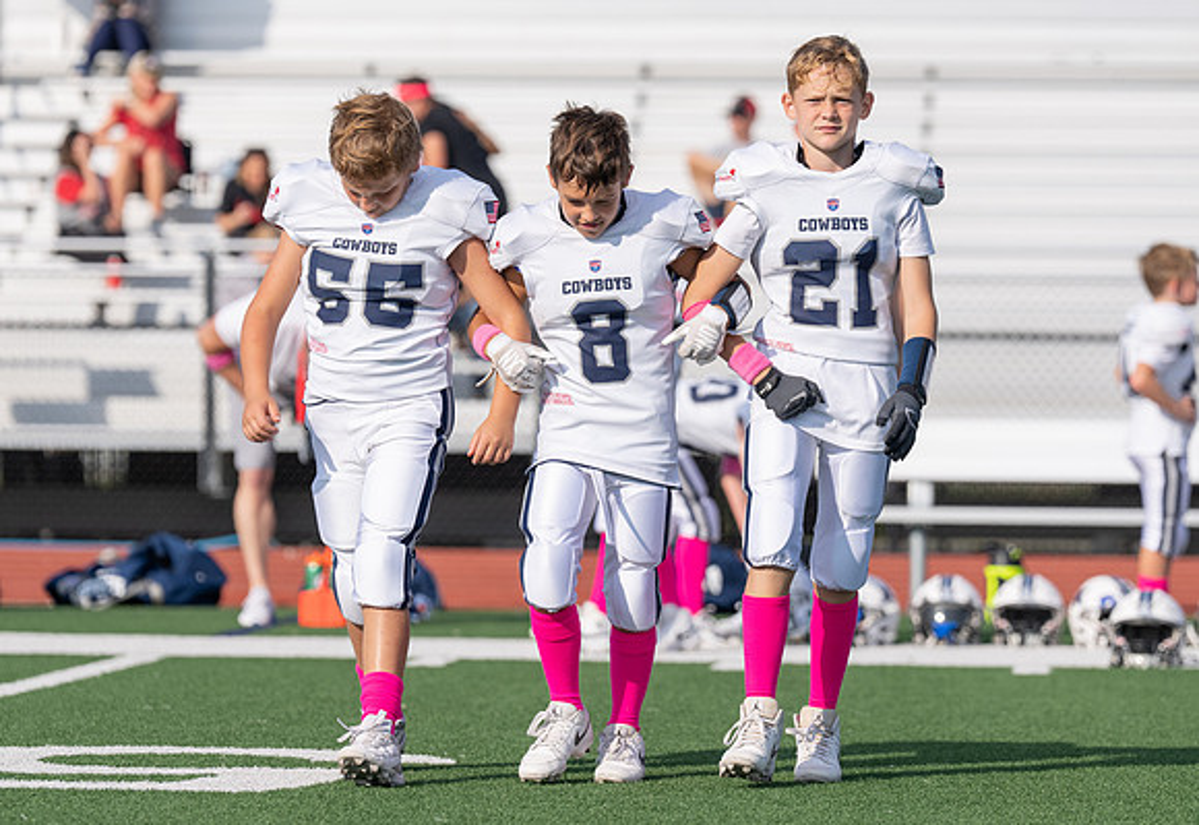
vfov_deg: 6.8
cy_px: 370
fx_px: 6940
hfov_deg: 9.9
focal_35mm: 206
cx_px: 608
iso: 100
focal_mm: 158
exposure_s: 1/2000
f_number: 3.2
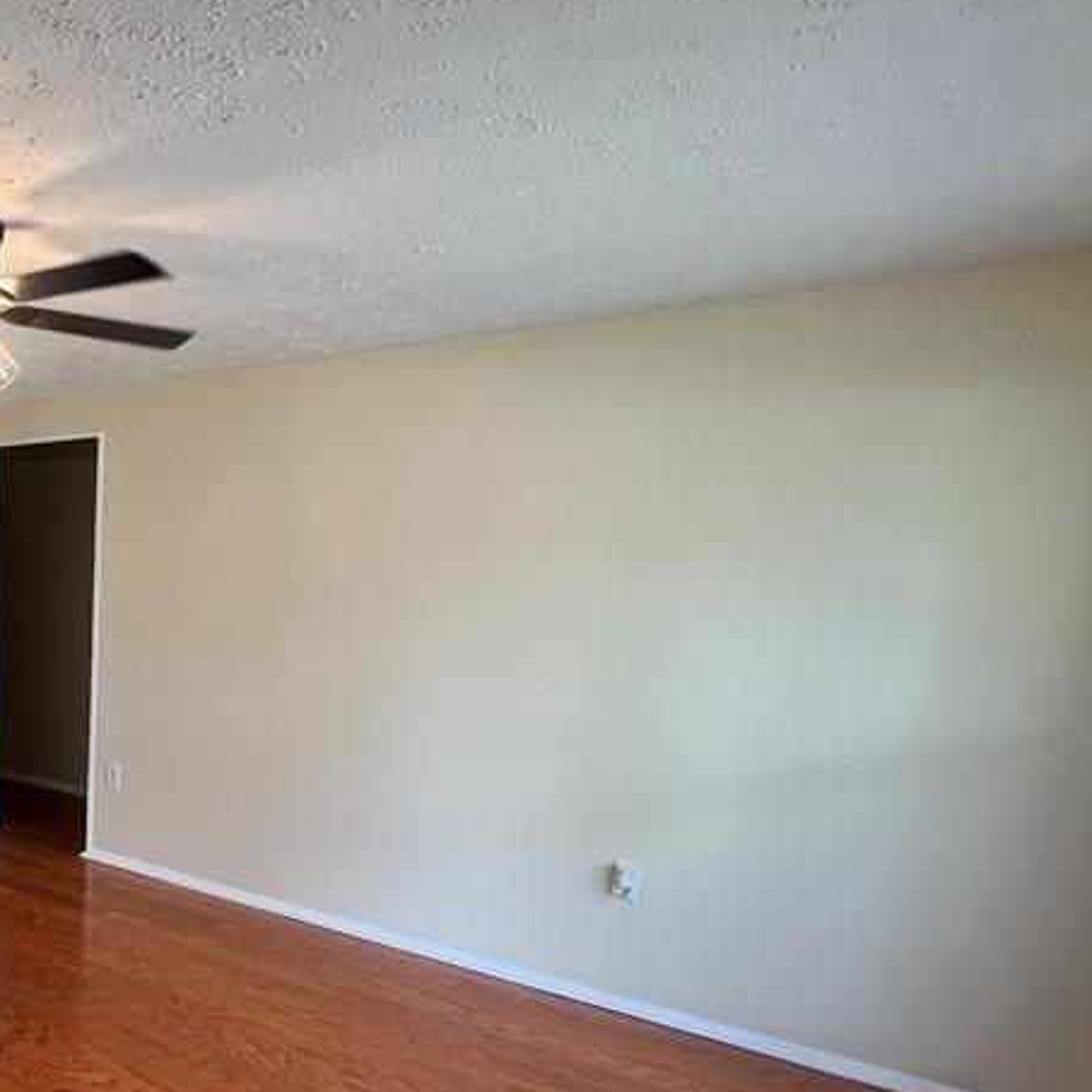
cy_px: 716
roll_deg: -1.3
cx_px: 14
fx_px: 928
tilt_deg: -9.4
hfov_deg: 50.2
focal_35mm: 26
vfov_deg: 59.7
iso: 125
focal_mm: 1.57
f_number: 1.8
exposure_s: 1/60
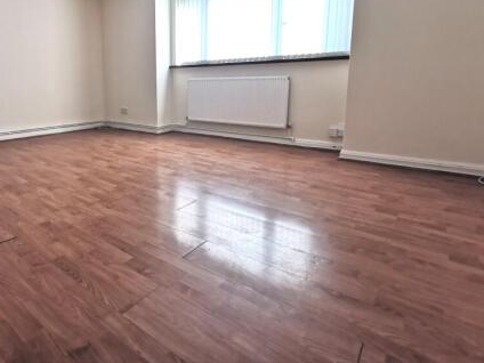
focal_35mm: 22
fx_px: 308
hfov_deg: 73.9
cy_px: 128
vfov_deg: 60.0
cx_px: 159
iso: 160
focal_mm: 2.35
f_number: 2.2
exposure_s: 1/100
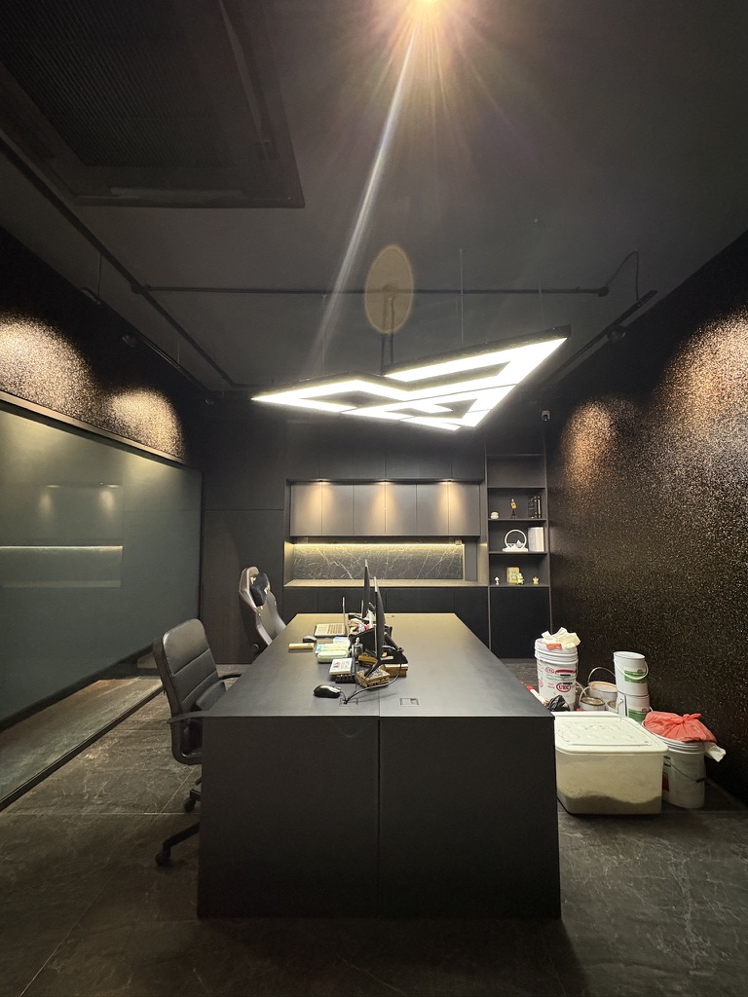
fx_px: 403
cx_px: 374
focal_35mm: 14
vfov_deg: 102.1
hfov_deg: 85.7
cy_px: 498
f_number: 2.2
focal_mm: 2.22
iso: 800
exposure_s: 1/50
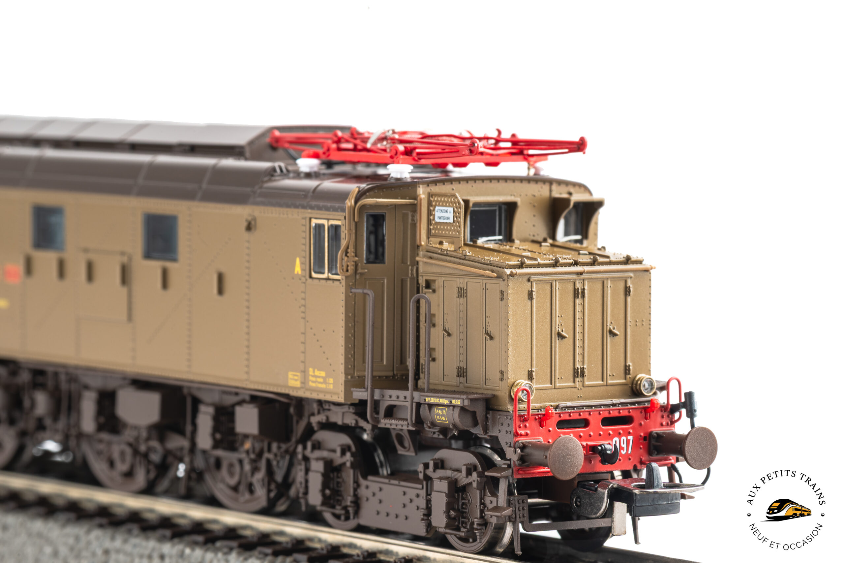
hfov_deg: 19.5
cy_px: 282
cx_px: 422
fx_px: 2462
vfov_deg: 13.0
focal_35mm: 105
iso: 100
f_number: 20
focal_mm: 105
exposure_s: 1/6
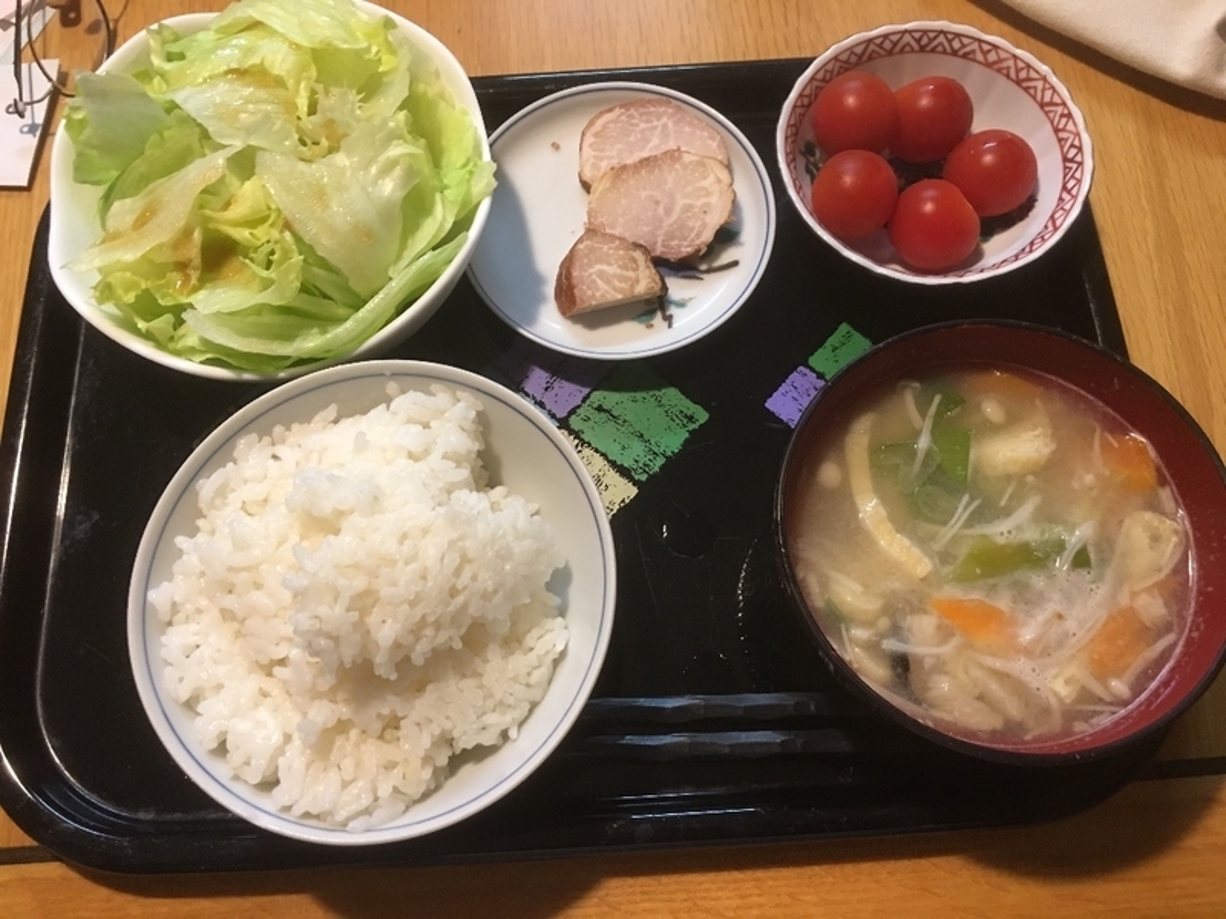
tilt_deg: -70.7
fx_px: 1027
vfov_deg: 48.2
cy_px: 460
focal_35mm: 29
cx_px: 613
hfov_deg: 61.7
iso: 80
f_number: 2.2
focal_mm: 4.15
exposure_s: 1/10
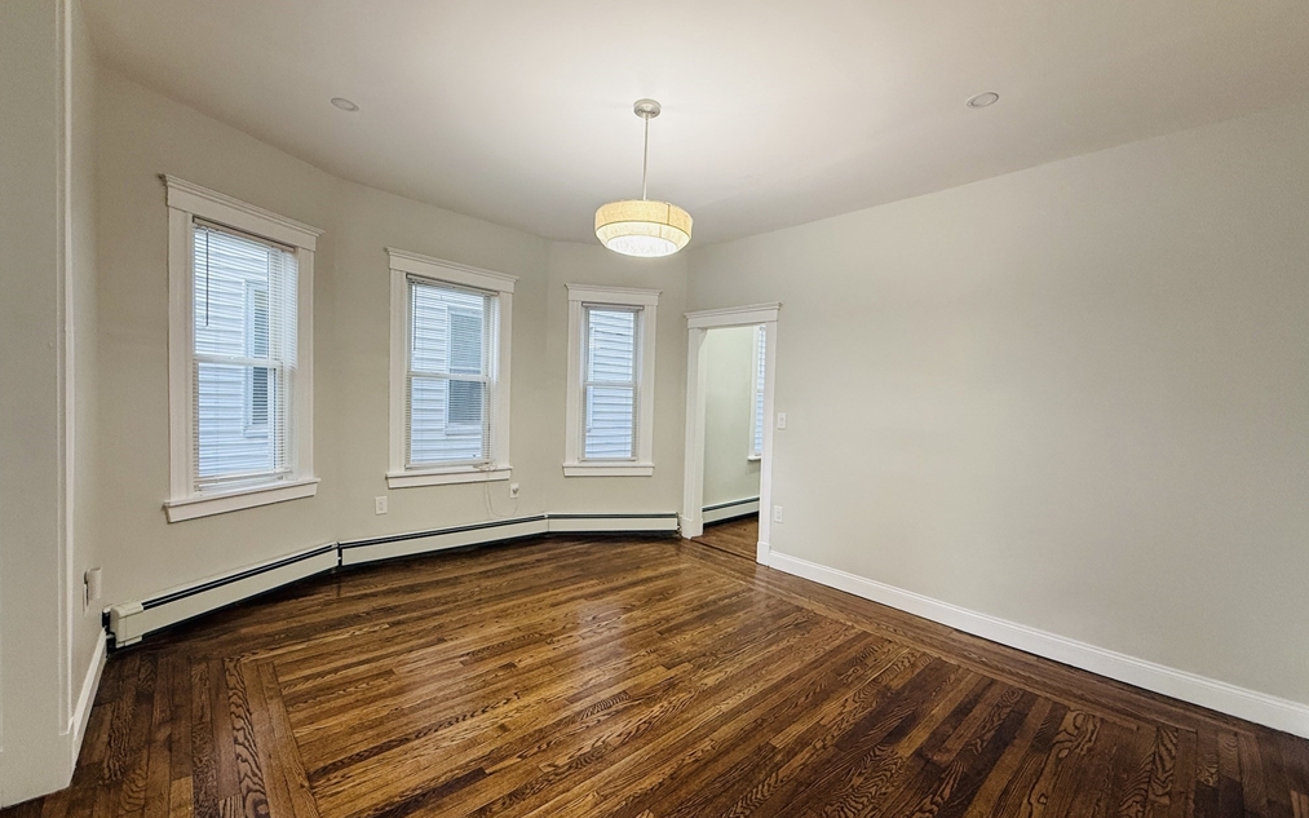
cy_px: 416
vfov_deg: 74.8
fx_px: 535
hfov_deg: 101.5
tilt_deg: -1.7
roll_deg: -2.1
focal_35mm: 15
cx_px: 654
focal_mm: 2.22
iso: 200
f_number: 2.2
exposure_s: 1/120
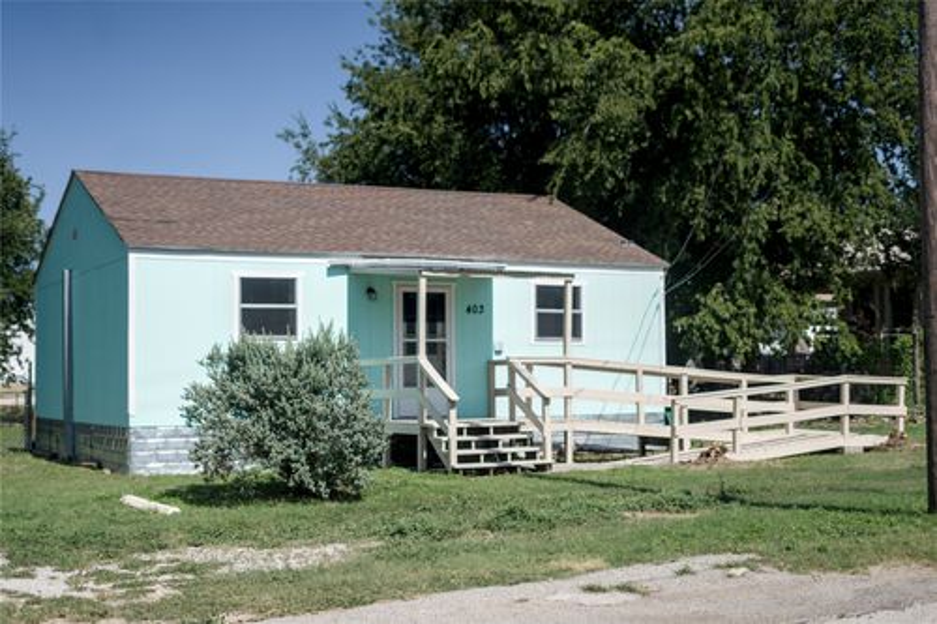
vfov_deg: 27.0
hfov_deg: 39.6
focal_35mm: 50
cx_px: 468
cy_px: 312
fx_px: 1301
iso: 125
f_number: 2.2
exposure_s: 1/4000
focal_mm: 50
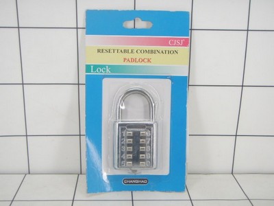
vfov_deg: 28.6
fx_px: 404
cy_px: 103
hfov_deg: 37.5
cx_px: 137
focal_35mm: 51
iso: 160
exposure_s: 1/40
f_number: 4
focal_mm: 9.13
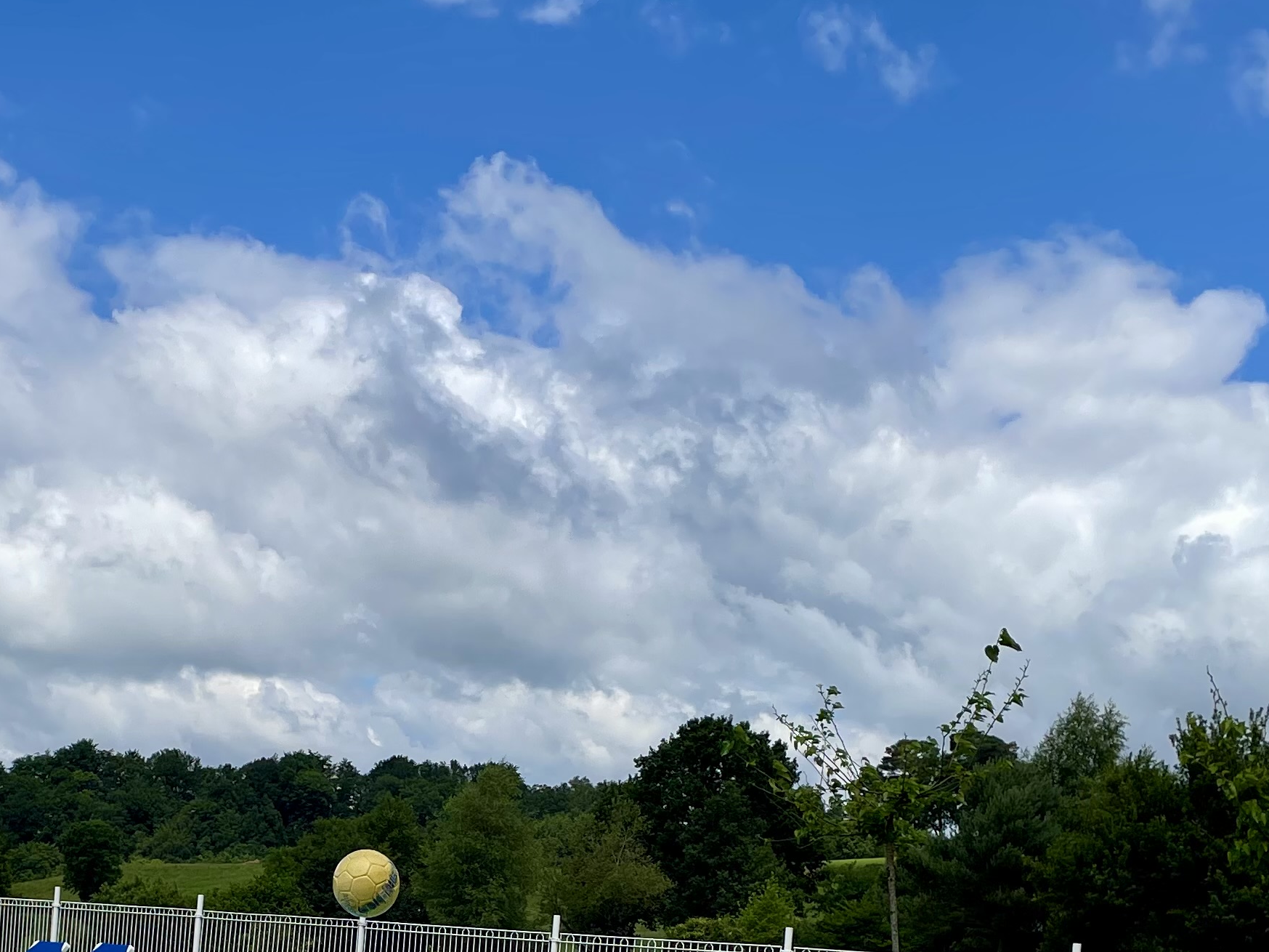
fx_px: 2199
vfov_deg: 23.4
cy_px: 956
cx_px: 429
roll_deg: -3.2
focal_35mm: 60
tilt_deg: -1.0
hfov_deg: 31.9
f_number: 1.6
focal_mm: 4.2
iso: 32
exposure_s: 1/6494
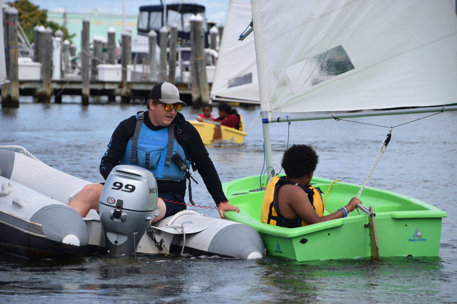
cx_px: 228
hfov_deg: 11.0
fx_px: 2380
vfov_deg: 7.3
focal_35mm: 188
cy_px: 152
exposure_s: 1/750
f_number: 6.7
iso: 200
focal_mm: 125
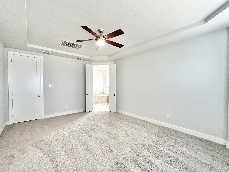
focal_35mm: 15
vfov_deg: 81.8
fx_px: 99
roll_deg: -0.1
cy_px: 87
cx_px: 111
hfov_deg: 98.1
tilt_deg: -1.0
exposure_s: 1/120
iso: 160
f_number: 2.2
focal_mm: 2.22
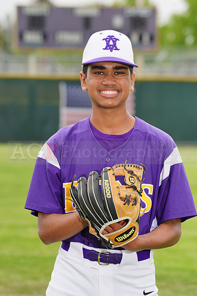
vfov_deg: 8.4
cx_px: 98
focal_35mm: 244
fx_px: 2001
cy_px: 148
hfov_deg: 5.6
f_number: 9
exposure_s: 1/250
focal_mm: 244
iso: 200
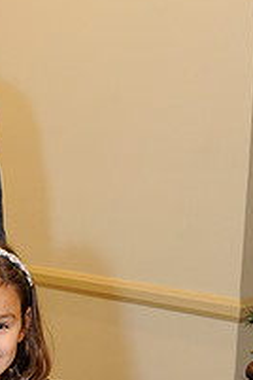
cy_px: 338
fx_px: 1065
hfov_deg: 13.0
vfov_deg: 19.8
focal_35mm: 101
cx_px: -87
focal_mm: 35
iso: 1600
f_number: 4
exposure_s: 1/100
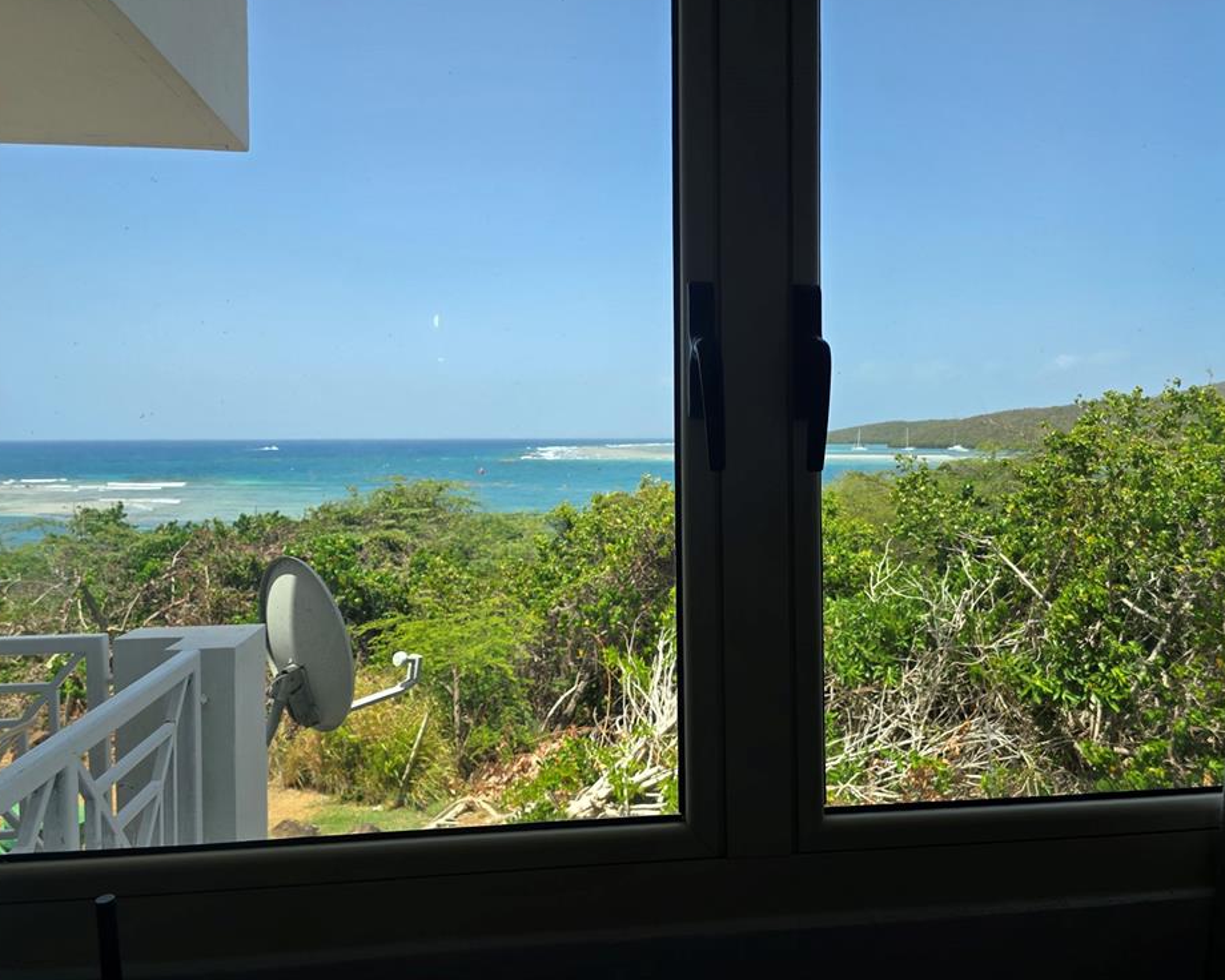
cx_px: 619
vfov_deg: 56.8
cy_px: 470
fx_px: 906
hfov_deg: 68.1
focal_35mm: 25
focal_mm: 6.3
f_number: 1.7
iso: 12
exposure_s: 1/466
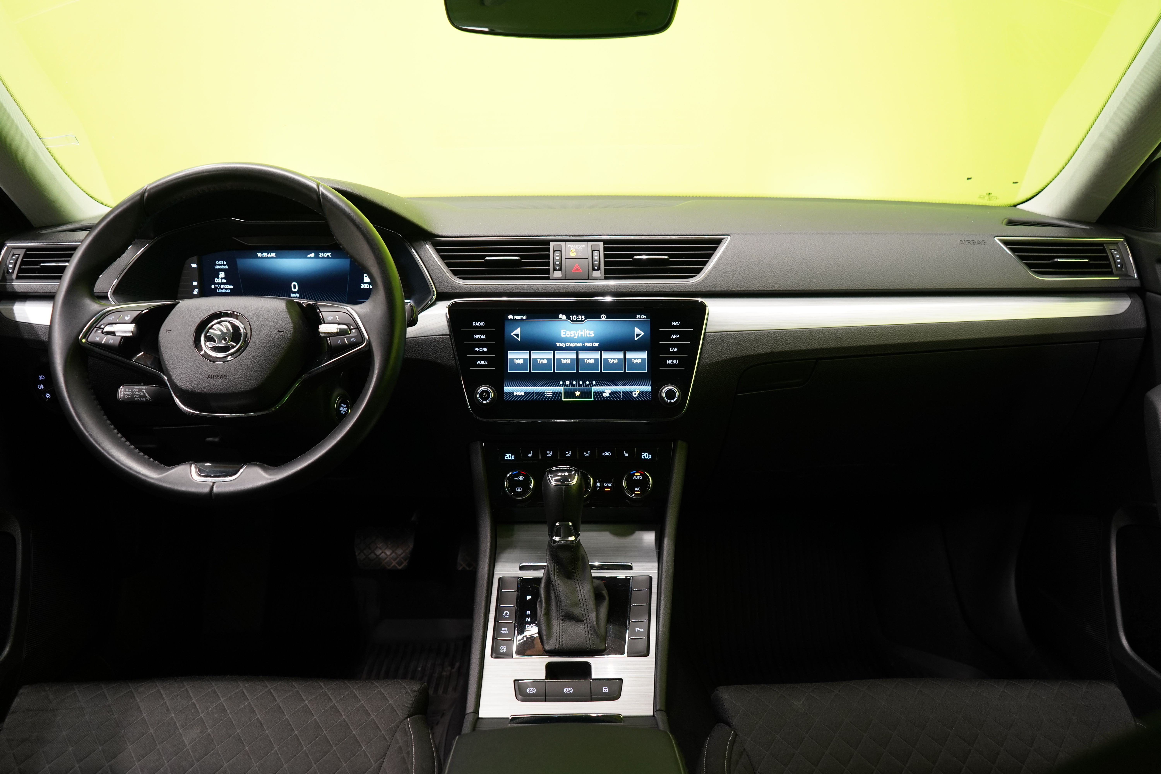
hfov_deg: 65.5
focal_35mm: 28
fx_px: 903
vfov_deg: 46.4
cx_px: 580
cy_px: 387
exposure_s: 1/25
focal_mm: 28
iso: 1250
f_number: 5
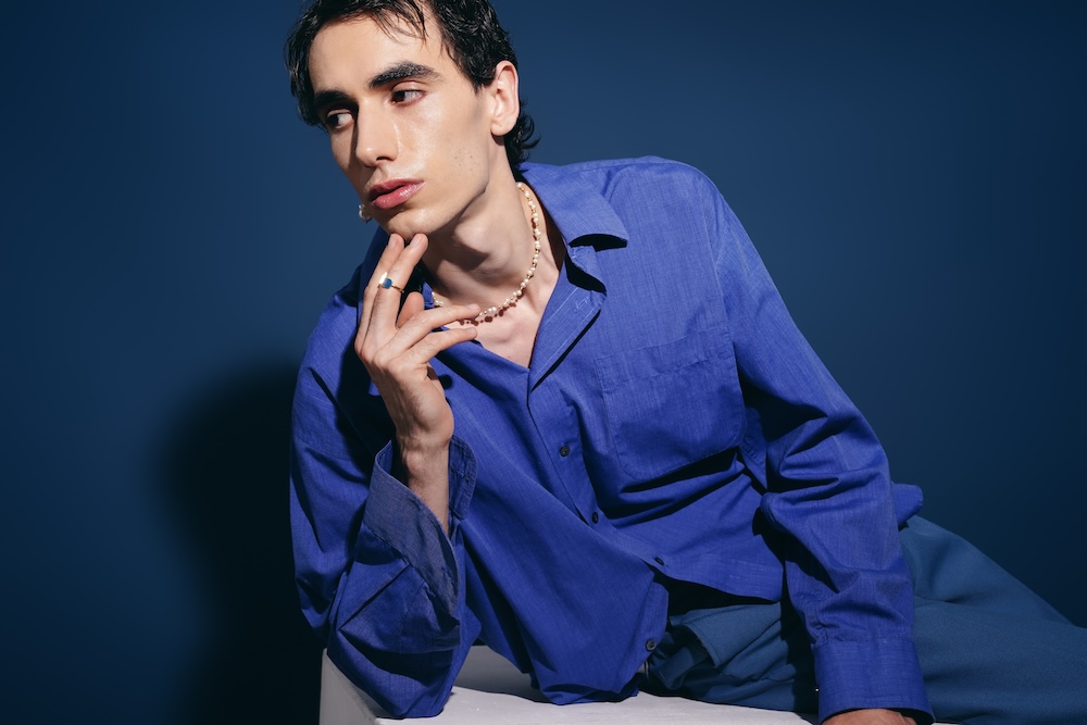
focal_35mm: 50
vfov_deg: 27.0
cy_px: 362
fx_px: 1510
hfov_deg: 39.6
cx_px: 544
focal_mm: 50
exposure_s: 1/125
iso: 200
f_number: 9
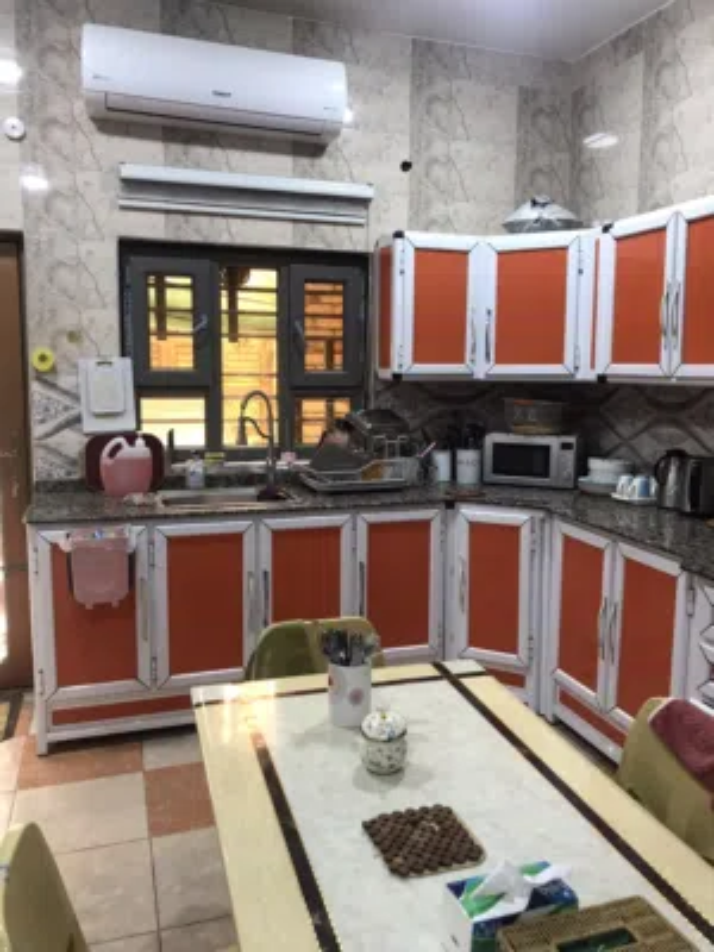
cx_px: 357
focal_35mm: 28
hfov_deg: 49.7
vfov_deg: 63.4
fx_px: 770
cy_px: 476
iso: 32
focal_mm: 3.99
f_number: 1.8
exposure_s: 1/30
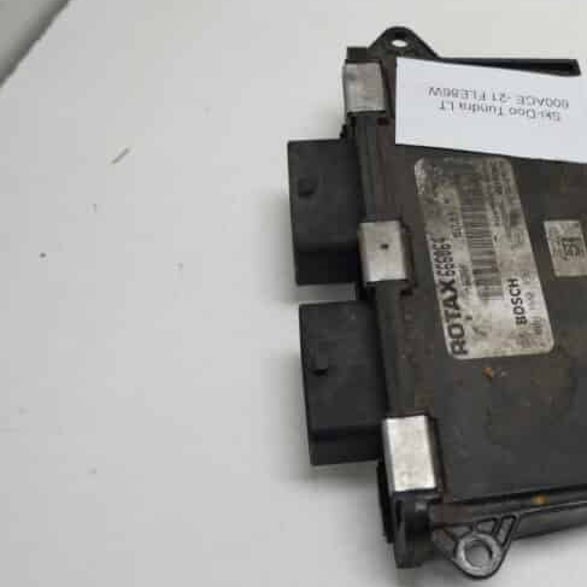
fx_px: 976
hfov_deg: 32.3
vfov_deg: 33.4
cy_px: 259
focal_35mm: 51
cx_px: 492
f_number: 3.5
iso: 125
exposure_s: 1/60
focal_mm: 19
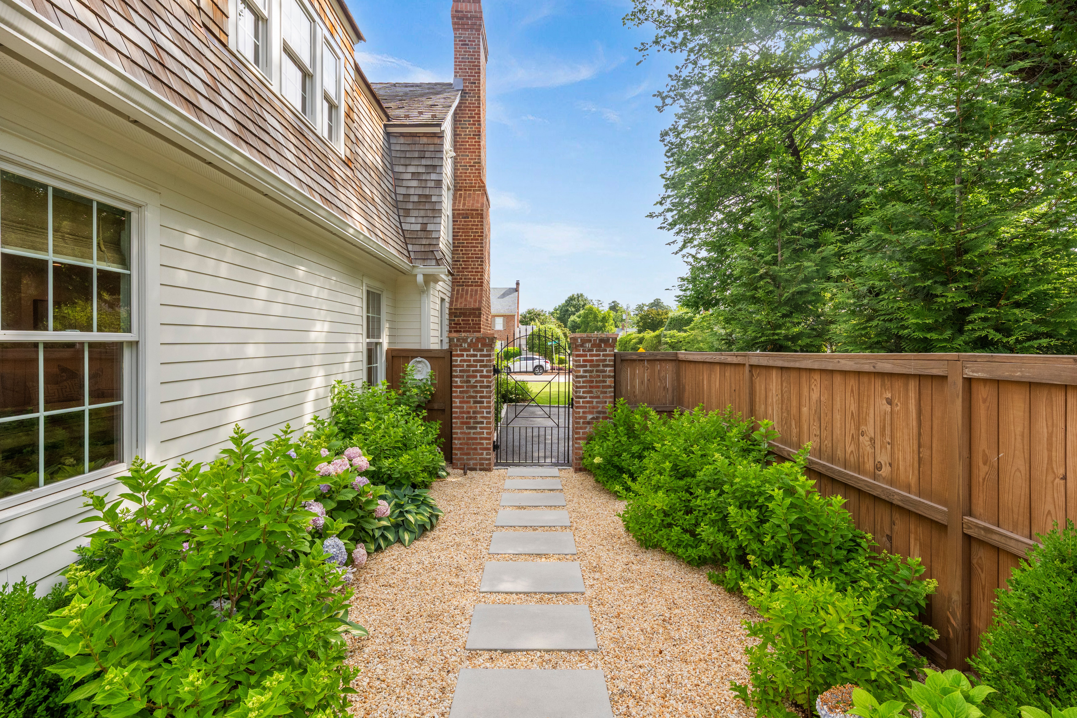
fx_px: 419
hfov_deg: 104.3
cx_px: 538
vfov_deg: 81.2
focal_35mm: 14
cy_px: 359
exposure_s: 1/500
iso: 1250
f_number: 8
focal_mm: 14
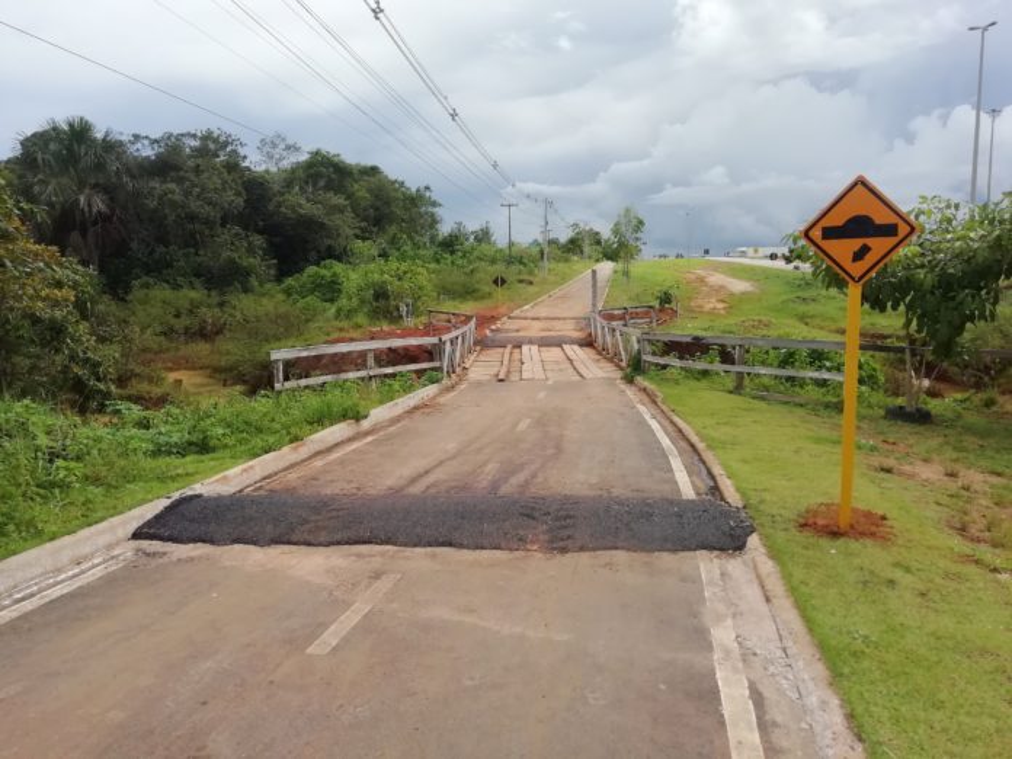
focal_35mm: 26
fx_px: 760
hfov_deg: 67.3
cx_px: 506
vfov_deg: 53.1
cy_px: 380
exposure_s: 1/1220
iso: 50
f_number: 2.2
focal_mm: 3.46
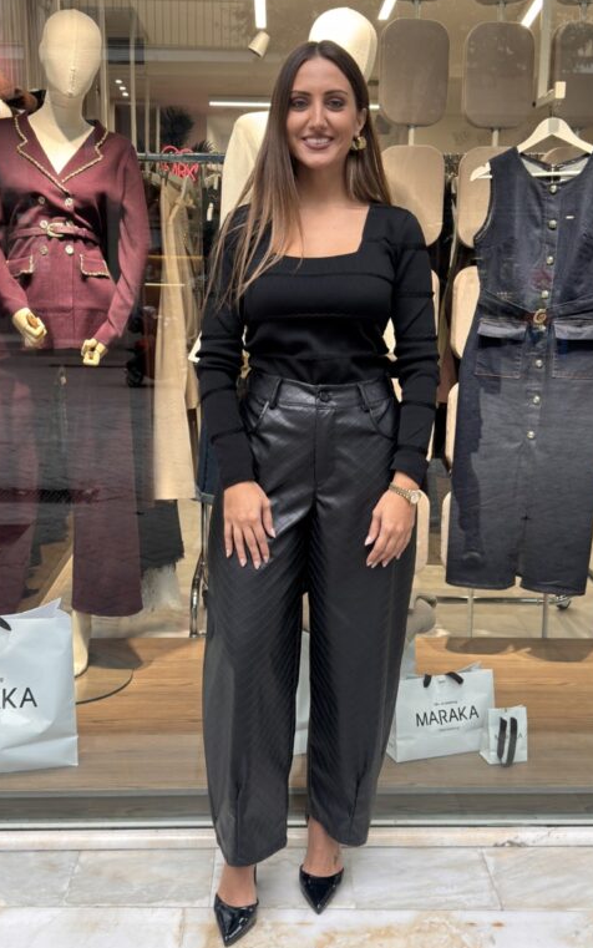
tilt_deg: -9.7
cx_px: 283
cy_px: 458
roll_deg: -1.4
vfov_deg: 50.4
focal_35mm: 39
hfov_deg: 32.8
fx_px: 1008
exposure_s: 1/170
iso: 80
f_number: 1.78
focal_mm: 6.76
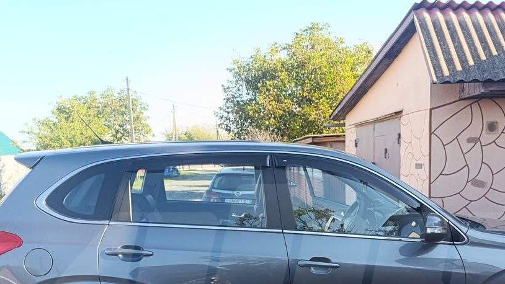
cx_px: 321
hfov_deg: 53.3
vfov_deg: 30.7
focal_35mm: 37
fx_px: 495
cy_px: 252
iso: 50
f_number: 1.6
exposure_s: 1/100
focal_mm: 6.14
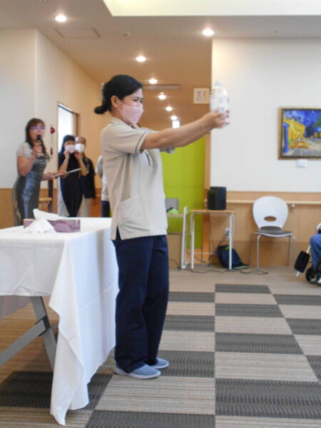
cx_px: 160
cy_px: 214
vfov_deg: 38.2
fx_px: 618
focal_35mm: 50
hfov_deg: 29.1
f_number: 4.5
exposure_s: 1/13
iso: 400
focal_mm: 8.8
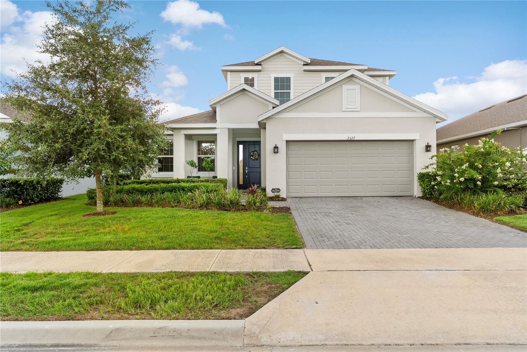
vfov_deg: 55.1
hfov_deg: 76.1
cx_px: 264
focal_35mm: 23
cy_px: 176
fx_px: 337
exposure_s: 1/20
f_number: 8
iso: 100
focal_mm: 23
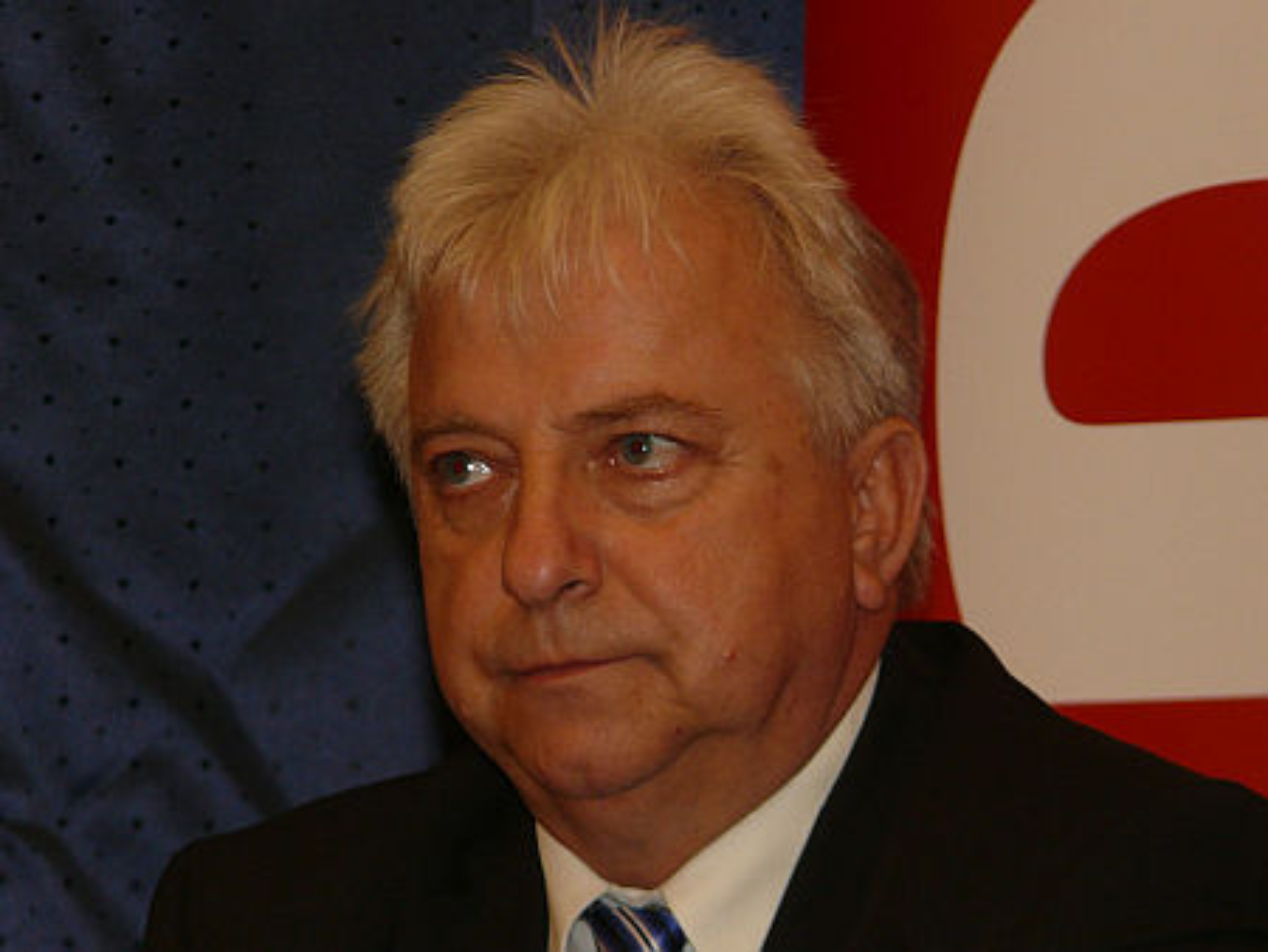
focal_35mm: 403
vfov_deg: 3.7
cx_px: 634
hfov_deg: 4.9
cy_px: 476
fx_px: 14770
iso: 100
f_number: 3.6
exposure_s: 1/30
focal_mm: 47.8
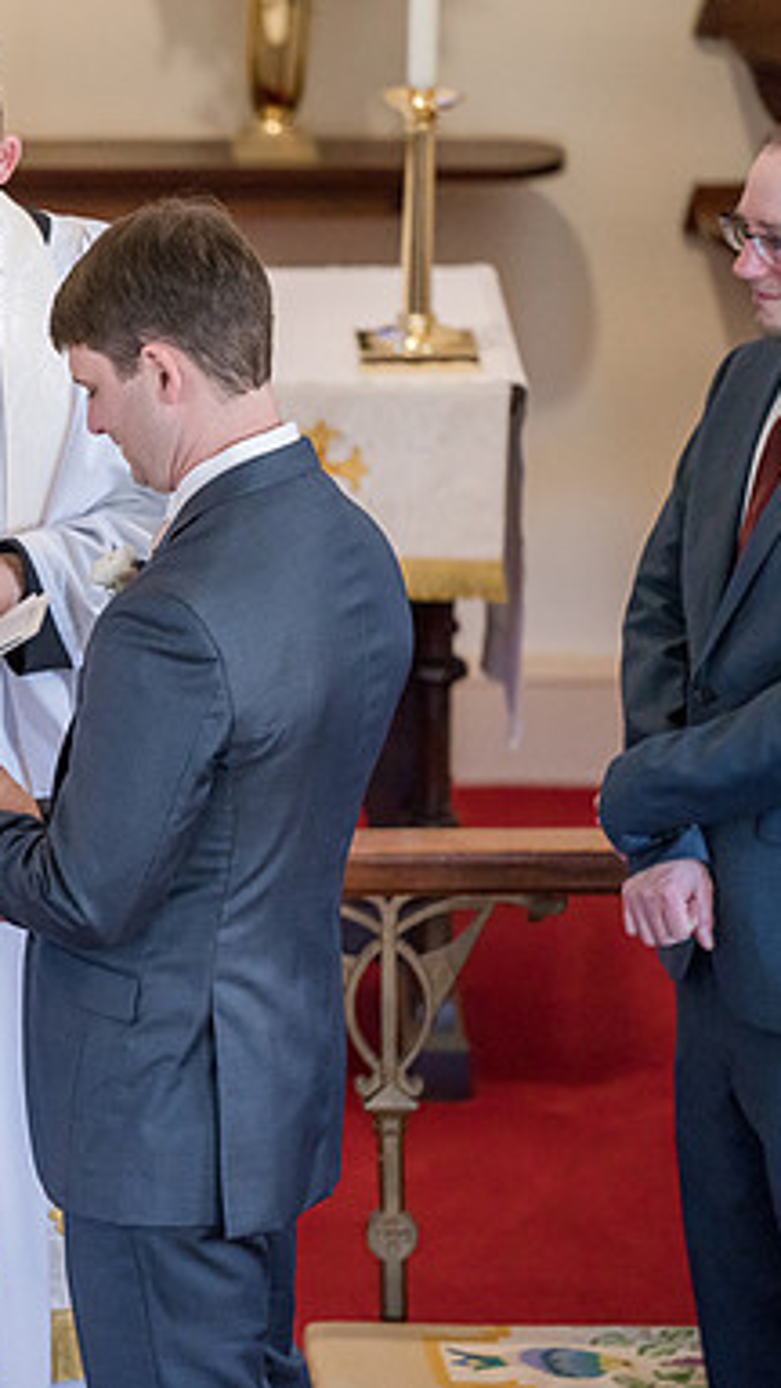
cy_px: 689
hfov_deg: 3.8
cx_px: -170
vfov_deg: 6.7
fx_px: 11855
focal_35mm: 322
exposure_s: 1/250
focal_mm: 200
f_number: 3.2
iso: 2000
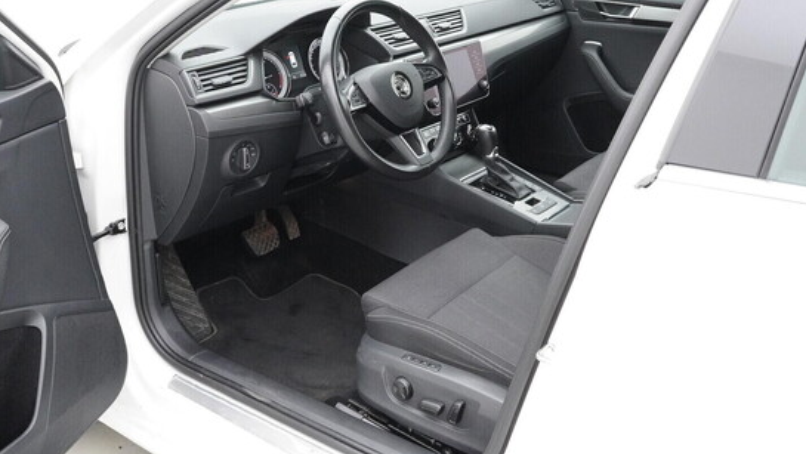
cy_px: 209
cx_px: 402
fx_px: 812
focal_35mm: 38
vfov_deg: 31.2
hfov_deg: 52.8
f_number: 9
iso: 5000
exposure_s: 1/100
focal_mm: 24
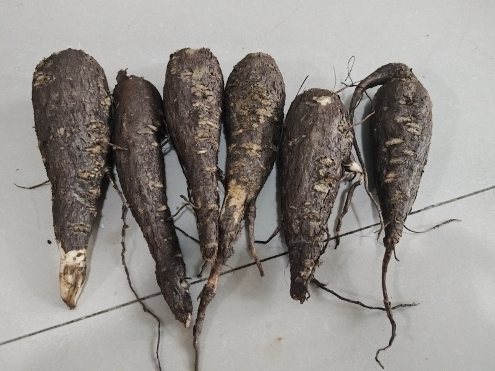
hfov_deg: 73.9
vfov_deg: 58.9
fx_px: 329
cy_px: 186
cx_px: 248
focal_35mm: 23
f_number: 1.9
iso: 5278
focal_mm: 5.52
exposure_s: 1/33.3
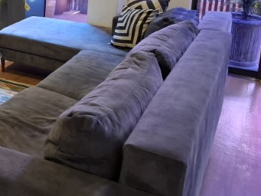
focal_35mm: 54
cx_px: -27
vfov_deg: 26.1
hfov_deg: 31.5
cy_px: 15
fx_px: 407
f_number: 1.8
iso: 320
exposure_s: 1/30
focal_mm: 5.54
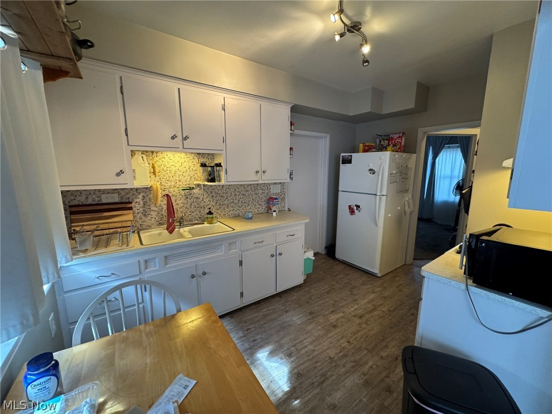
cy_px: 207
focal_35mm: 14
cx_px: 276
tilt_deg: -8.2
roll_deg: -1.7
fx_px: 223
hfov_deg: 102.1
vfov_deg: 85.7
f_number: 2.2
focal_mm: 2.22
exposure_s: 1/60
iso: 250
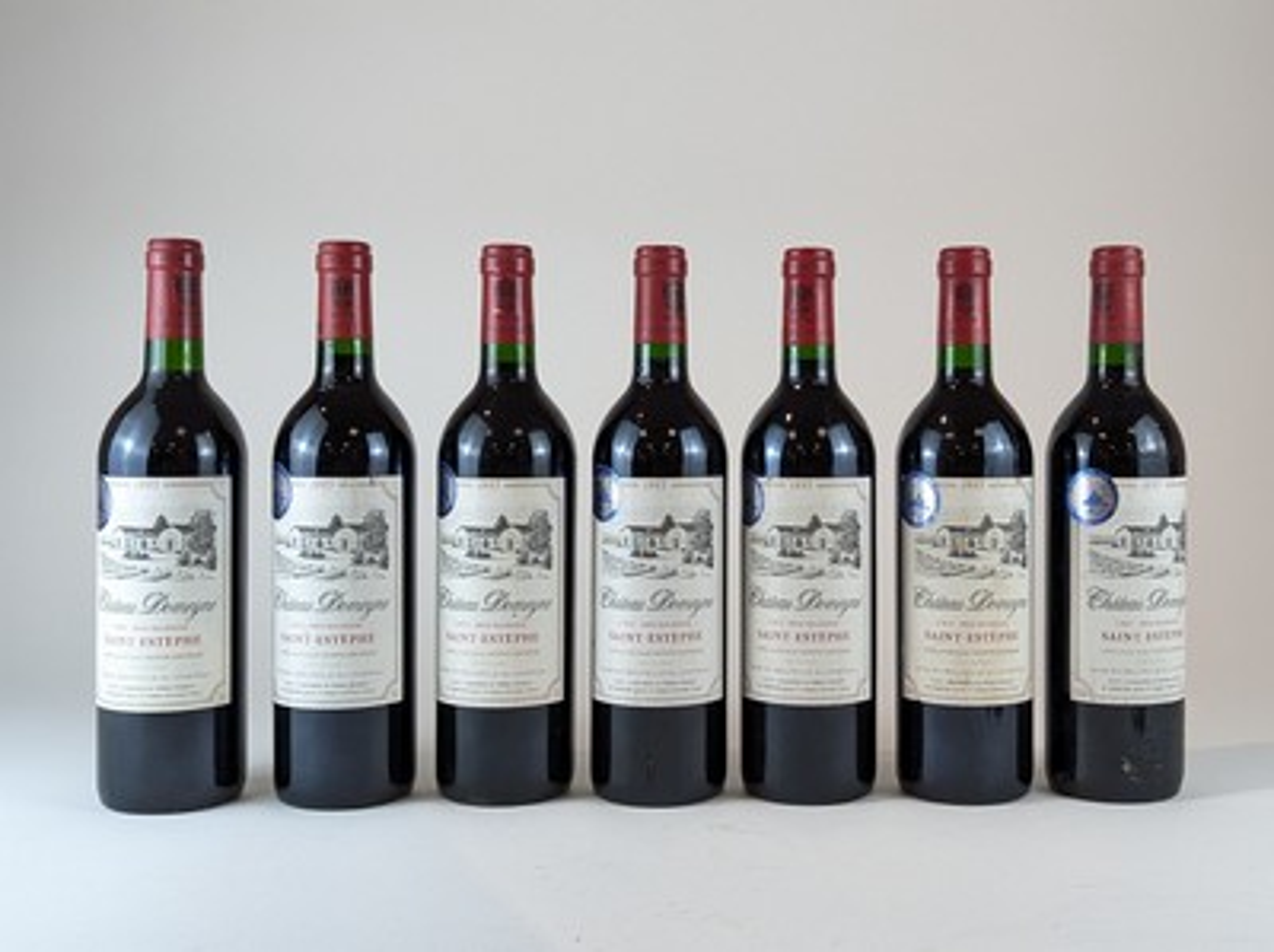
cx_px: 637
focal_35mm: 24
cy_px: 476
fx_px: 882
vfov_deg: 56.7
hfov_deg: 71.7
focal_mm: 6.81
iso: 47
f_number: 1.85
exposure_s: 1/135
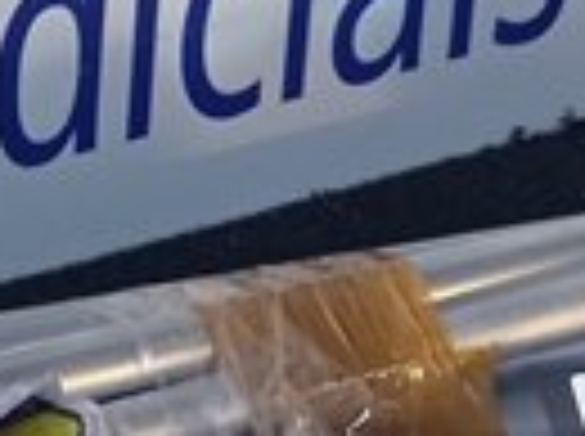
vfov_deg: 6.6
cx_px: -608
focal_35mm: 221
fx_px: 3728
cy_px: -252
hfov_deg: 8.5
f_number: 1.79
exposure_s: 1/40
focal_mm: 4.7
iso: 211
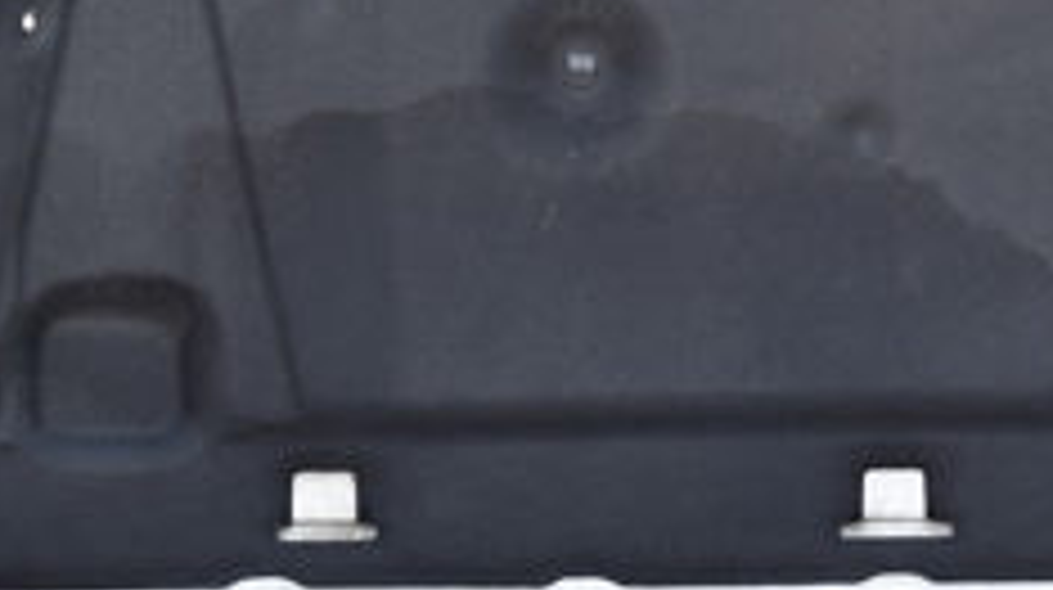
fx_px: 3598
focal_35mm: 129
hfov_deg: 16.5
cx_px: 814
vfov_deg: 9.4
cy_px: 252
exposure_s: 1/125
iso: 220
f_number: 5.6
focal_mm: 30
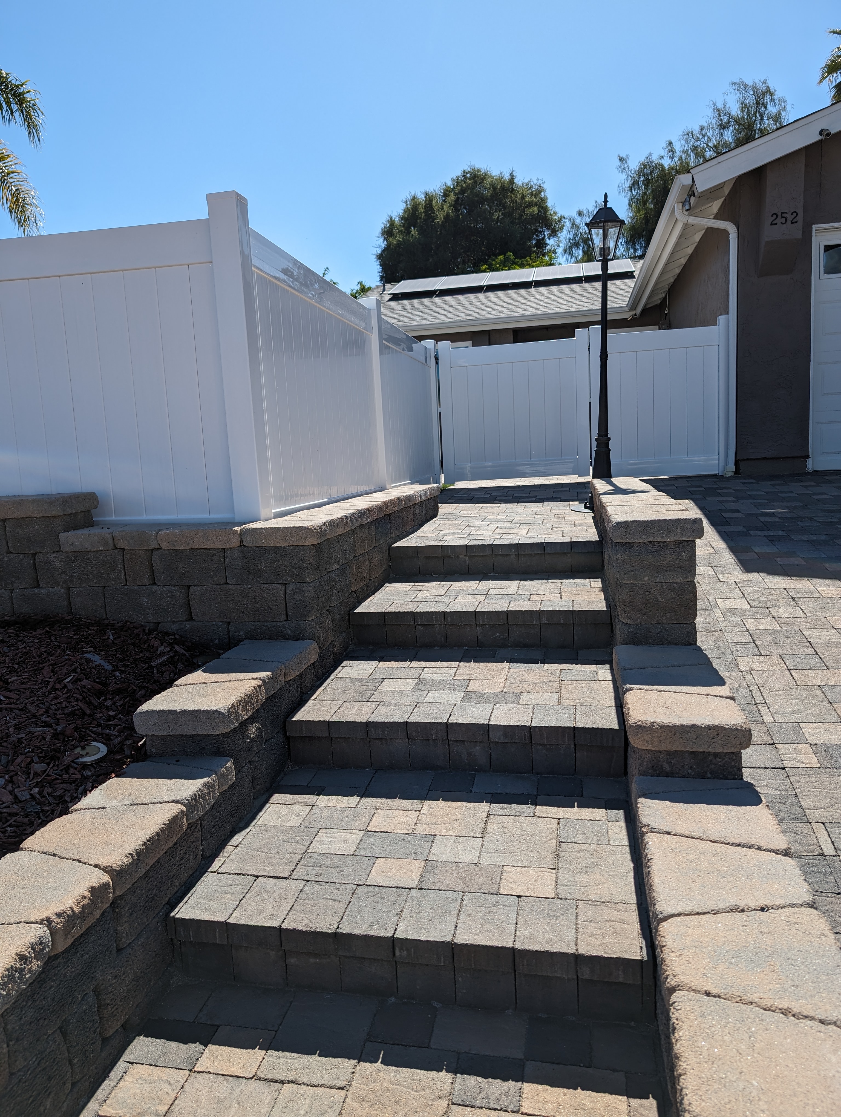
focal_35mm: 24
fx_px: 776
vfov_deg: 71.5
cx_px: 420
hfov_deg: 56.9
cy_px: 558
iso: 21
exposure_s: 1/1058
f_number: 1.68
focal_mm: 6.9
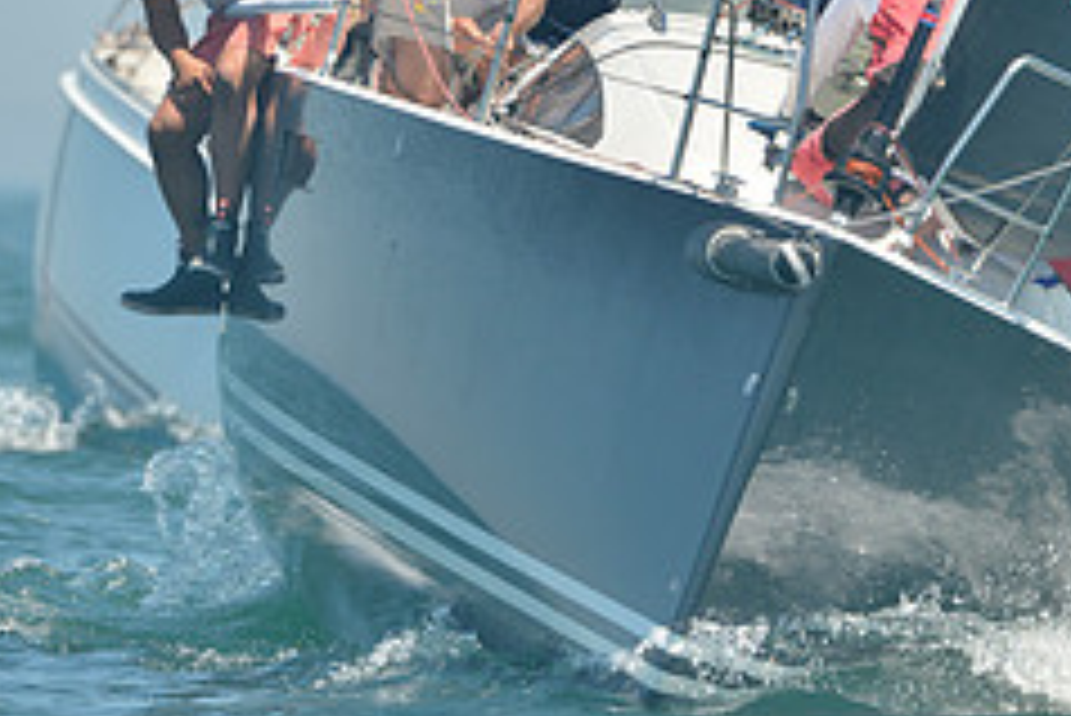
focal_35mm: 585
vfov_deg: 2.4
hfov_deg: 3.5
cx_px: 850
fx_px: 17414
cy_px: 56
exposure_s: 1/1000
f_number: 6.3
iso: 280
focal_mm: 240
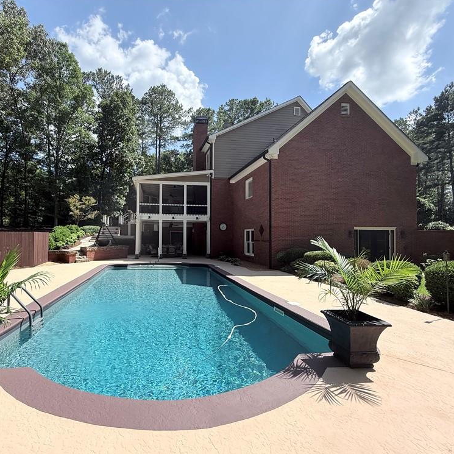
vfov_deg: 84.0
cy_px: 230
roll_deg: -0.4
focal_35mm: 17
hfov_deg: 83.0
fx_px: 252
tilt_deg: +1.5
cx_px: 182
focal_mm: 2.22
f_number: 2.2
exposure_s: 1/1572
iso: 50
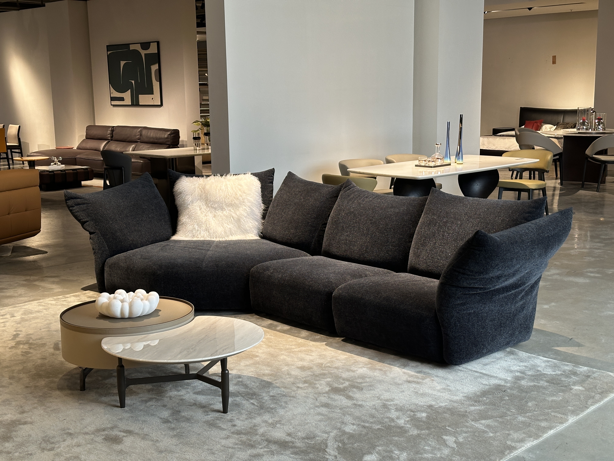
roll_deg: +0.5
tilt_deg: -10.1
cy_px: 230
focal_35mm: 48
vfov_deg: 30.3
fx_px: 851
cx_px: 307
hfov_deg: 39.7
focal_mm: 6.86
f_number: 1.78
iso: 125
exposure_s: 1/60
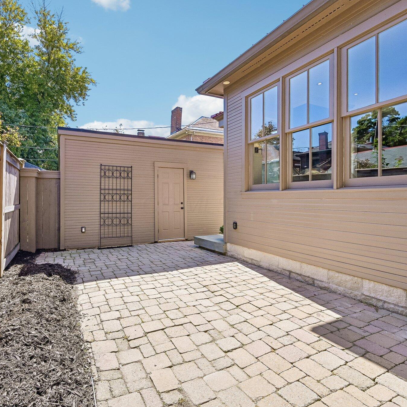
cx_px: 169
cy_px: 204
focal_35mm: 18
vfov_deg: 80.7
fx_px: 239
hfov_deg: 80.1
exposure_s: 1/800
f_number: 8
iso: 500
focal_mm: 14
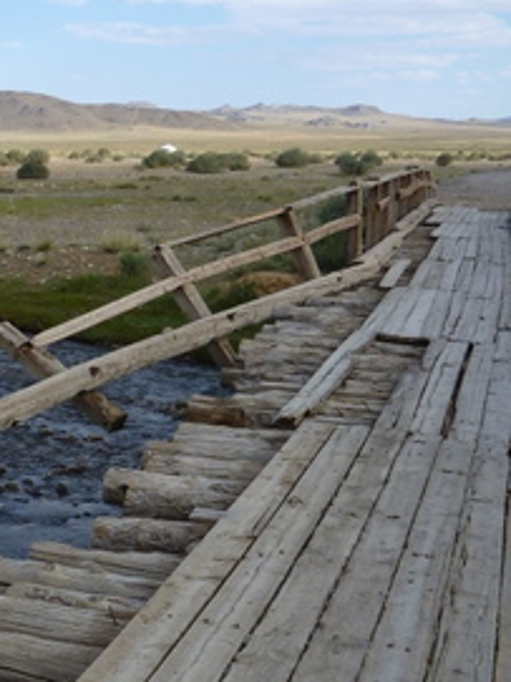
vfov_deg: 31.1
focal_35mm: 62
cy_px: 400
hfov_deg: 22.6
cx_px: -18
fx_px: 1221
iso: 100
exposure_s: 1/800
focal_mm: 4.9
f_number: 3.3
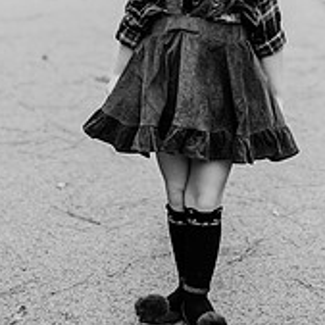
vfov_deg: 15.0
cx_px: 200
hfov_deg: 15.4
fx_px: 1200
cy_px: -38
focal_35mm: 113
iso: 320
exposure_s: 1/640
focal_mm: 50
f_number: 3.2
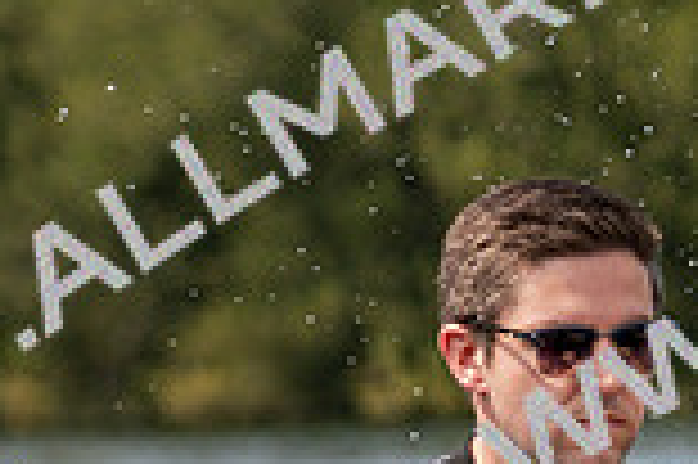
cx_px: 149
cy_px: 565
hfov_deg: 2.8
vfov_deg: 1.8
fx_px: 14526
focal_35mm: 750
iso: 250
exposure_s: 1/1600
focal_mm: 200
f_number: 5.6
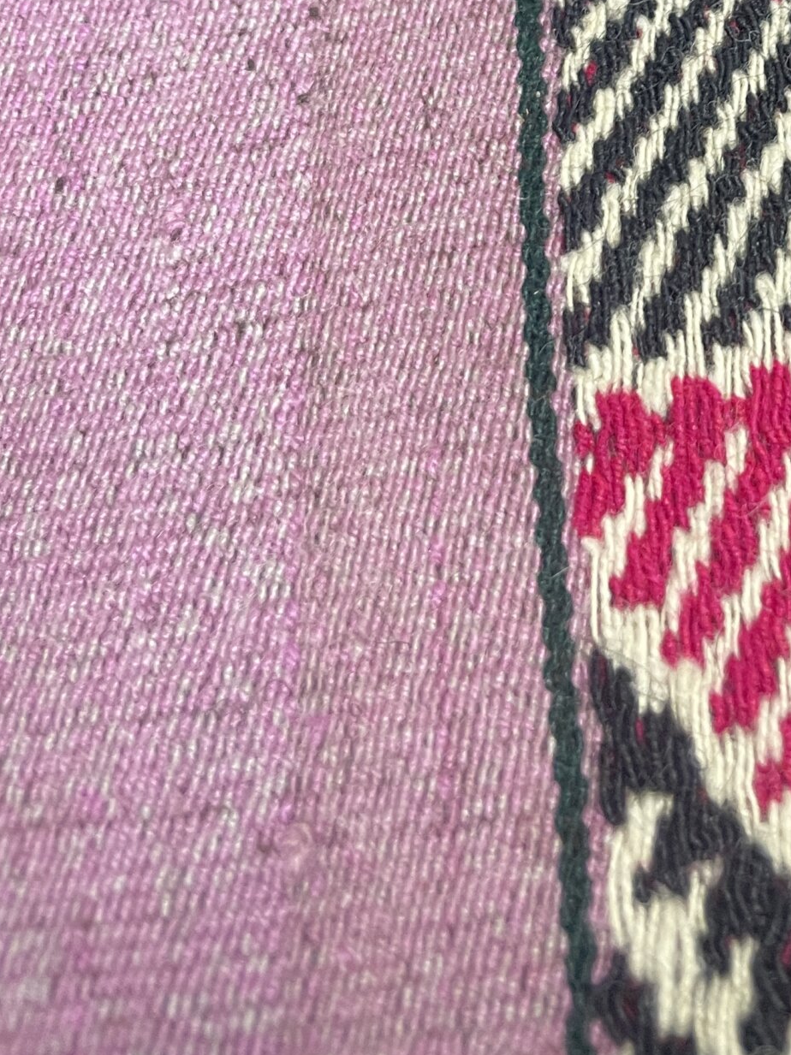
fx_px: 1646
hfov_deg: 25.6
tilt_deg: -53.6
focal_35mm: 54
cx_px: 807
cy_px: -9
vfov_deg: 32.6
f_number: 1.6
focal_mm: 4.2
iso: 200
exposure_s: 1/60
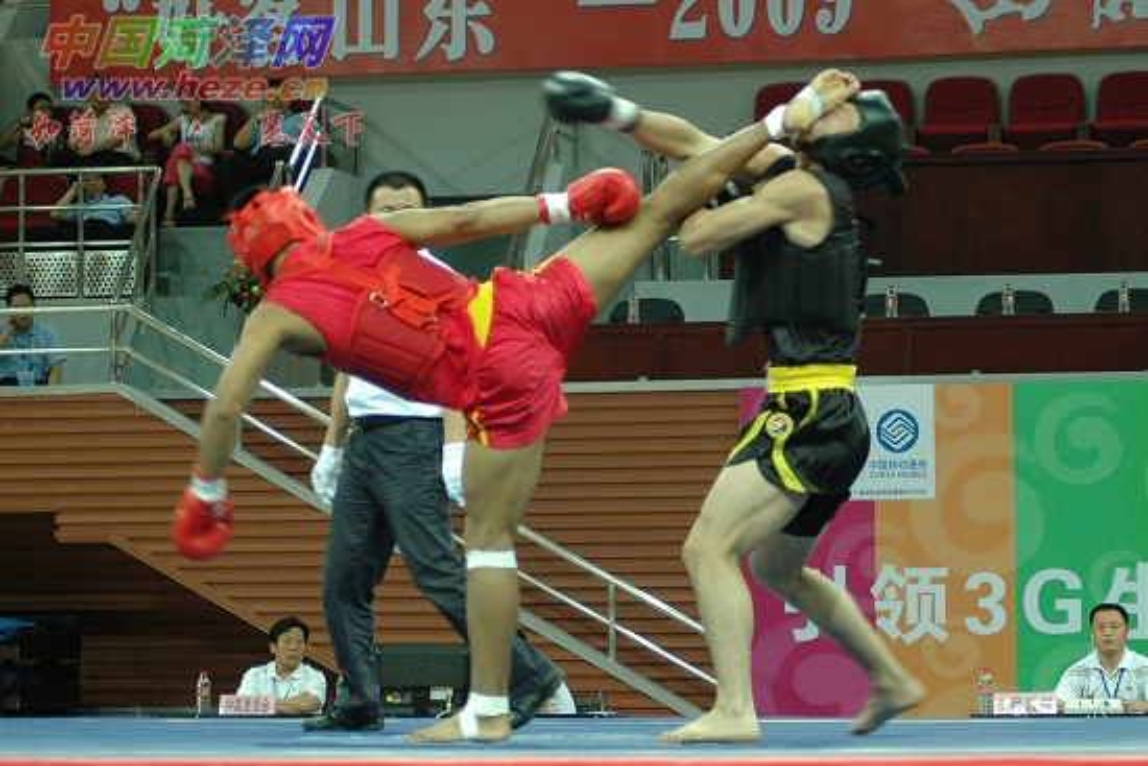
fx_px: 3588
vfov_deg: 12.2
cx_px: 574
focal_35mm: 112
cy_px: 383
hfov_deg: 18.2
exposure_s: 1/125
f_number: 4.2
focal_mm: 75
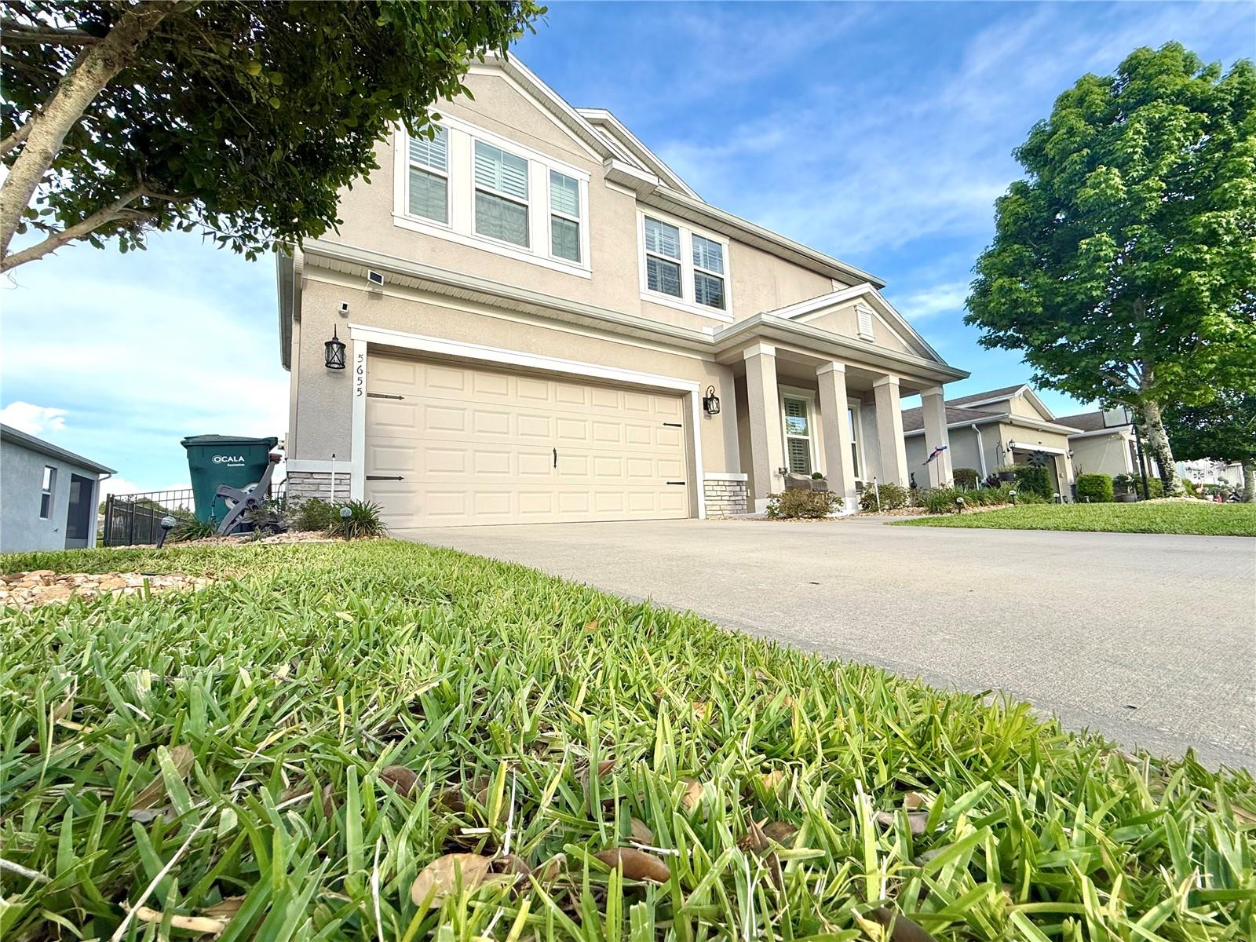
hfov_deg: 102.1
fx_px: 508
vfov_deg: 85.7
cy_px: 471
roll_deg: +1.9
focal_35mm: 14
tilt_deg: +6.7
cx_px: 628
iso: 50
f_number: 2.2
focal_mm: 2.22
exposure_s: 1/901
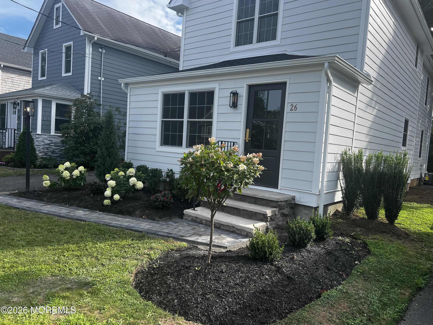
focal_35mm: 26
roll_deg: -4.4
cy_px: 162
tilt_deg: -4.2
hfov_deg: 67.3
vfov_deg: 53.1
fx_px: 325
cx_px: 216
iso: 50
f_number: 1.5
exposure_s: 1/1449
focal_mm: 5.7
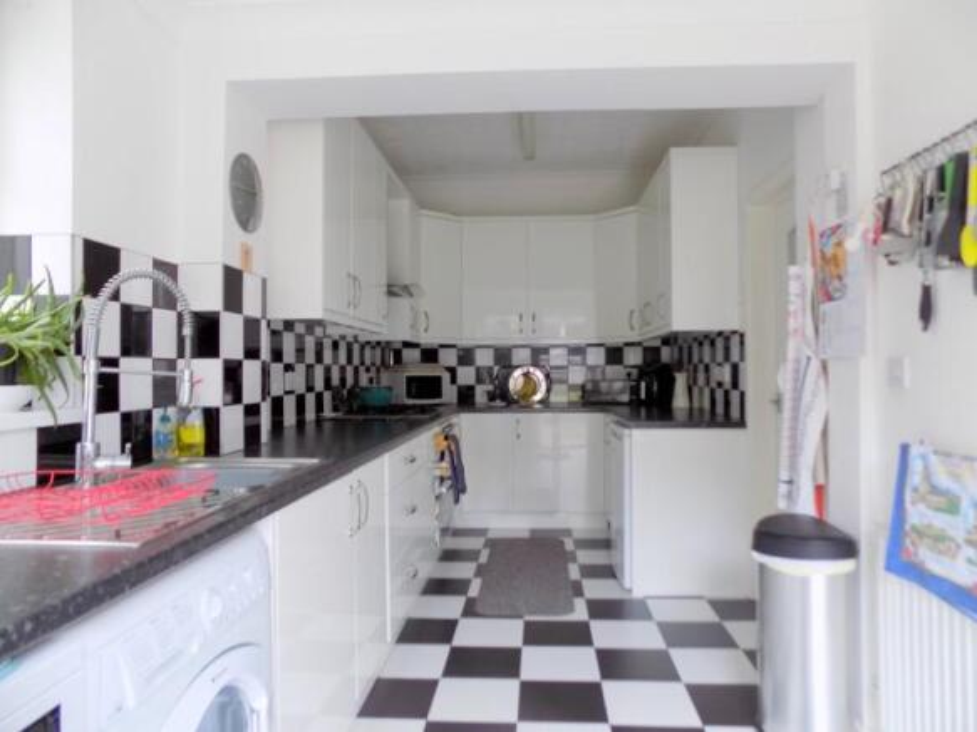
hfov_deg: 73.9
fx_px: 649
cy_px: 366
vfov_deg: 58.9
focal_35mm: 23
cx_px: 488
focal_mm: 4
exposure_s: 1/30
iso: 80
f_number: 3.1
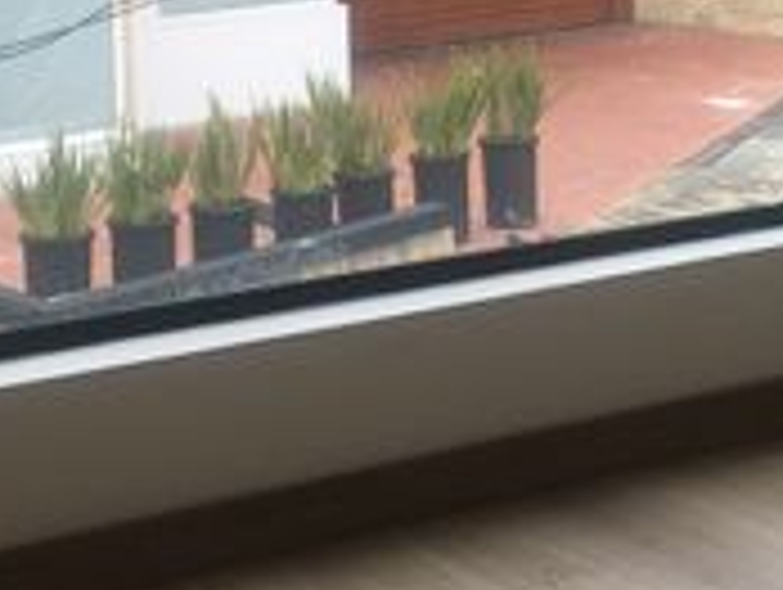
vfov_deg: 13.2
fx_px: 2514
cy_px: 18
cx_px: 871
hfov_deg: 17.1
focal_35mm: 111
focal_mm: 4.15
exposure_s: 1/565
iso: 25
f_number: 2.2
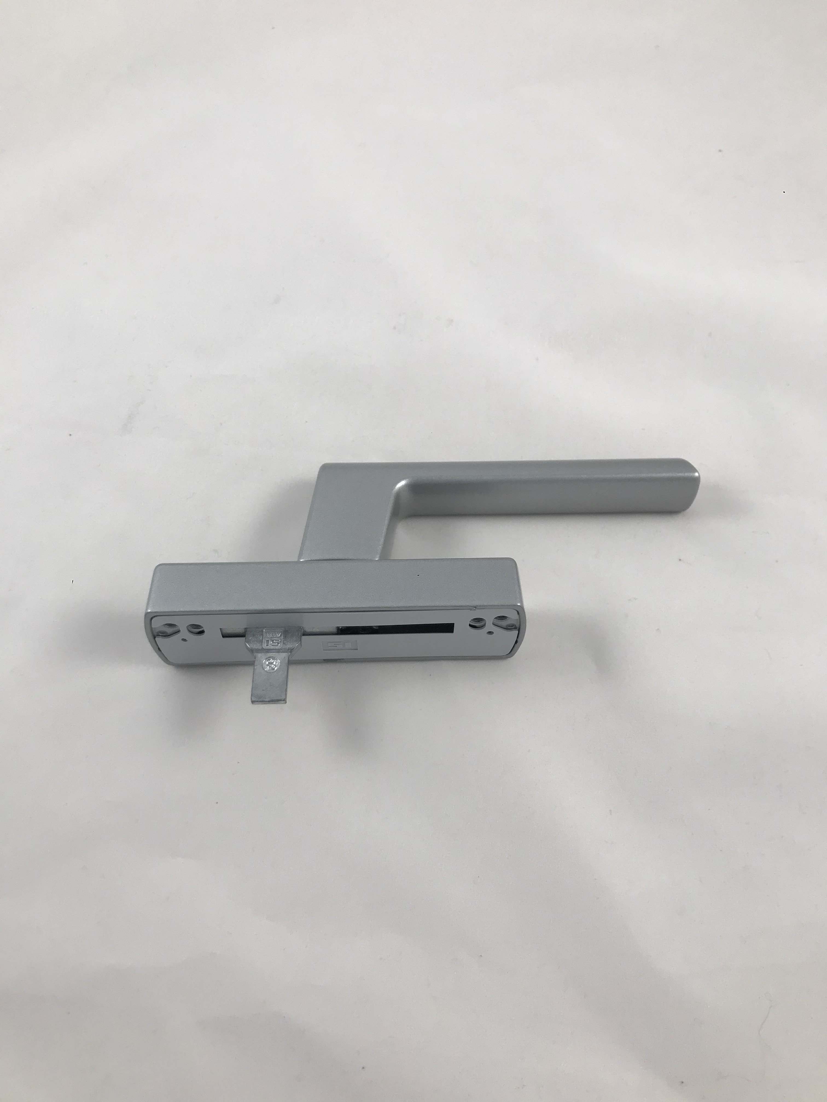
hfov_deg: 49.7
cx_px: 414
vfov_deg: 63.4
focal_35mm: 28
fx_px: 892
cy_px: 551
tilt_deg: -62.6
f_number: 1.8
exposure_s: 1/100
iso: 32
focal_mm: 3.99
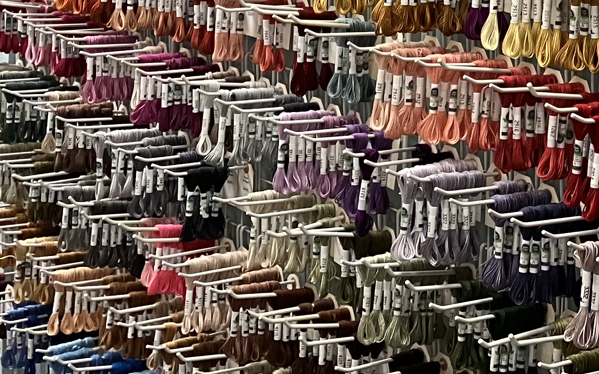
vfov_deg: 13.7
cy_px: -170
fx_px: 1469
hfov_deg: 22.7
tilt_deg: -4.4
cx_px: 486
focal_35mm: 90
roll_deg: -2.7
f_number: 1.8
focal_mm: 3.99
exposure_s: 1/60
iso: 160
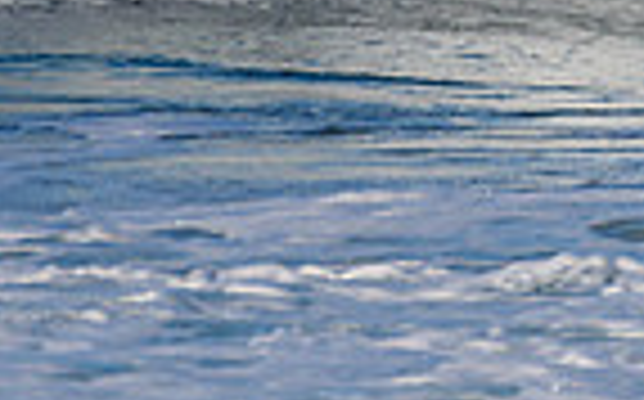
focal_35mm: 3100
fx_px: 54344
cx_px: 1049
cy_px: -461
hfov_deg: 0.7
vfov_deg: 0.4
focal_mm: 500
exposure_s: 1/2000
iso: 280
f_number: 5.6
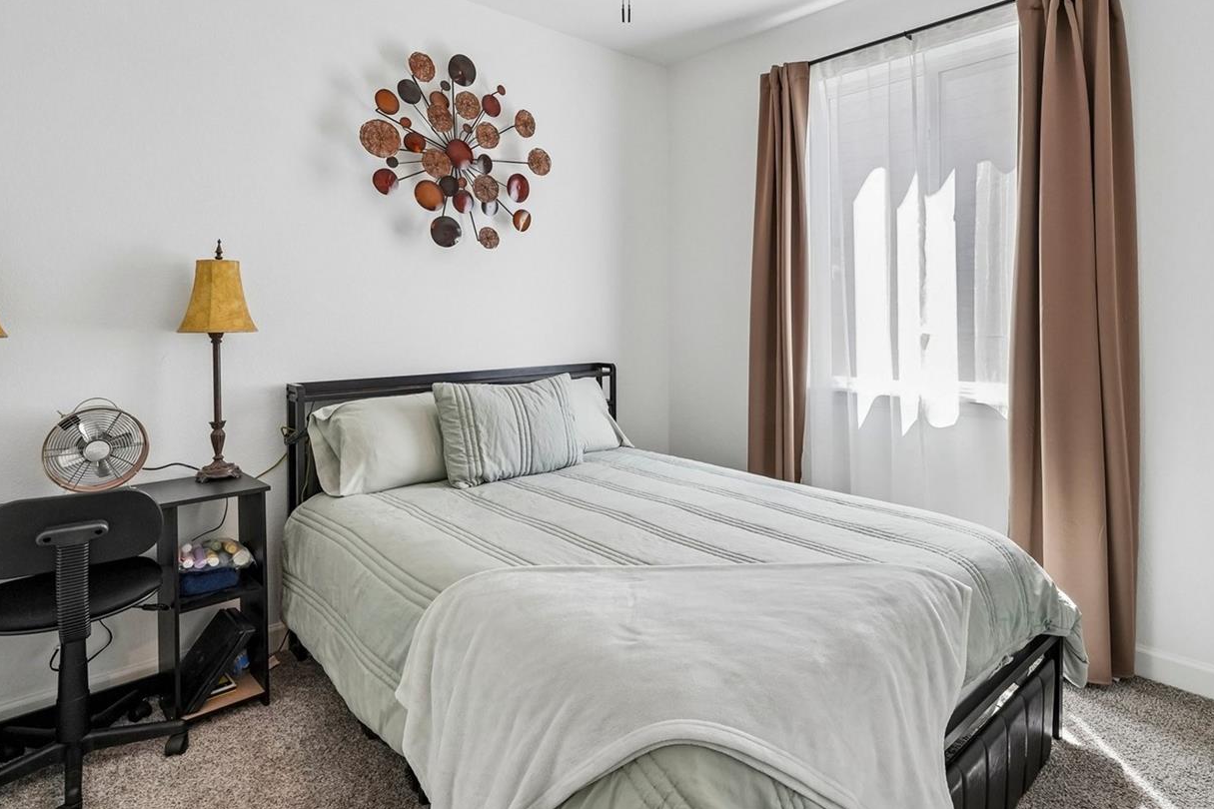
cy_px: 314
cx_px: 644
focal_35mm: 20
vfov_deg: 61.3
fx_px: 674
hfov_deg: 83.9
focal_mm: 10
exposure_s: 1/15
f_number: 8
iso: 800
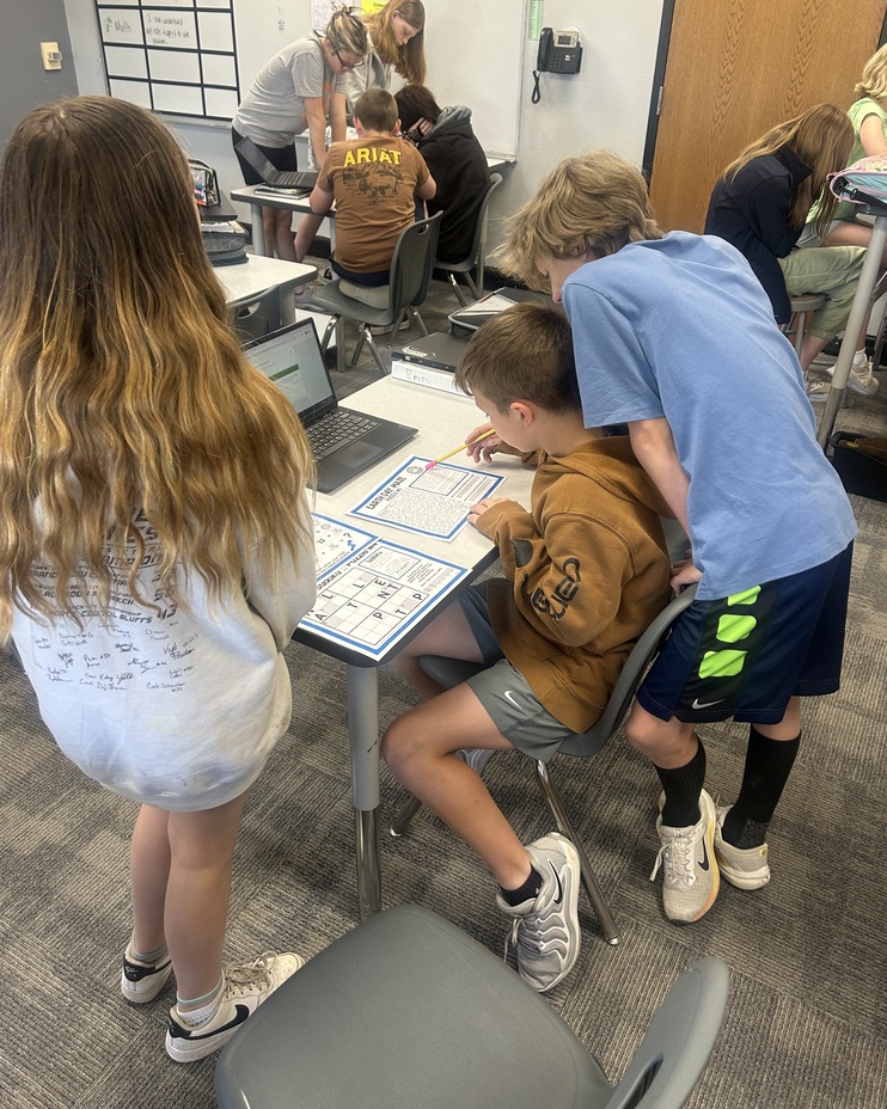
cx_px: 435
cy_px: 506
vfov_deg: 62.1
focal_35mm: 28
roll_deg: -1.6
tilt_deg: -30.6
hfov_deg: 51.5
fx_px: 919
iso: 80
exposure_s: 1/60
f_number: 1.5
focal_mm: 5.7
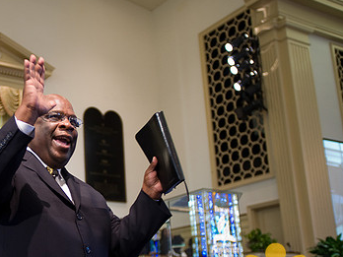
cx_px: 59
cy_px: 172
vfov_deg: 26.0
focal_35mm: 56
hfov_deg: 33.2
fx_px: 555
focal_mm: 35
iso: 1600
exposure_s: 1/50
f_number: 2.8
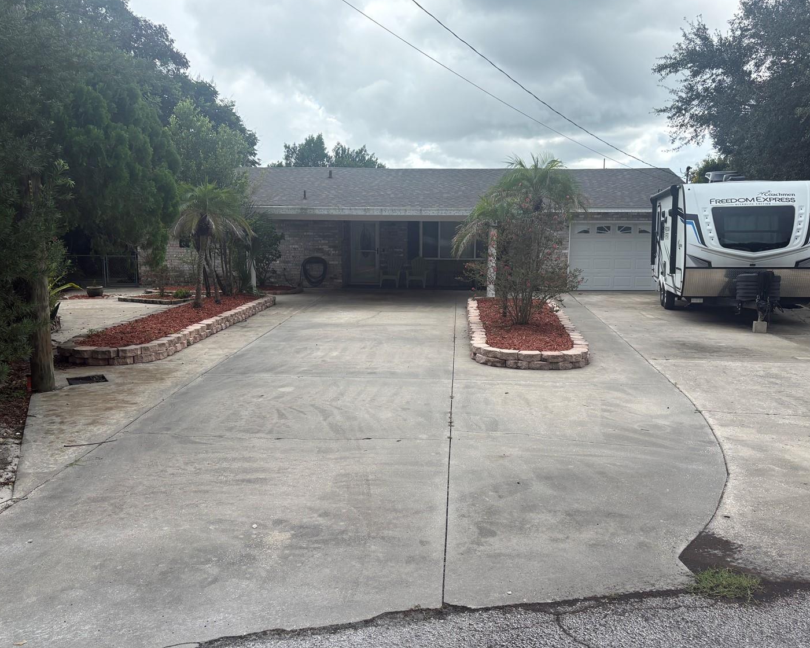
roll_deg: -0.1
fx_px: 695
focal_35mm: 29
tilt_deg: -7.4
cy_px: 329
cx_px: 430
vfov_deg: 50.0
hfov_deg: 60.4
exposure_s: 1/1420
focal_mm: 5.96
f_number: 1.6
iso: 50
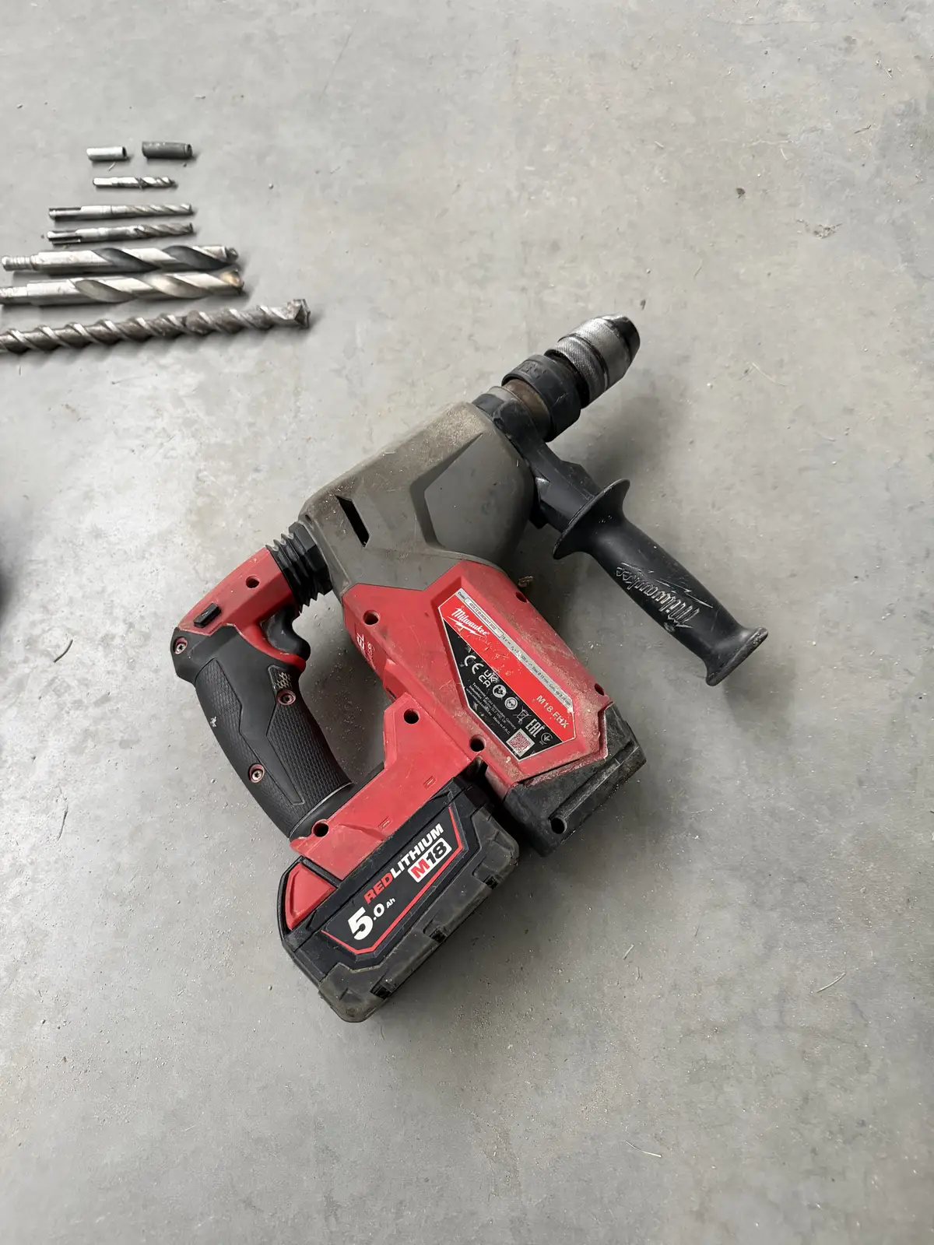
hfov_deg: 56.8
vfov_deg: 71.6
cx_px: 467
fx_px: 863
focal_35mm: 24
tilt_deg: -64.4
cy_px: 622
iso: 500
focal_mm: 6.76
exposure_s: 1/60
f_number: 1.78
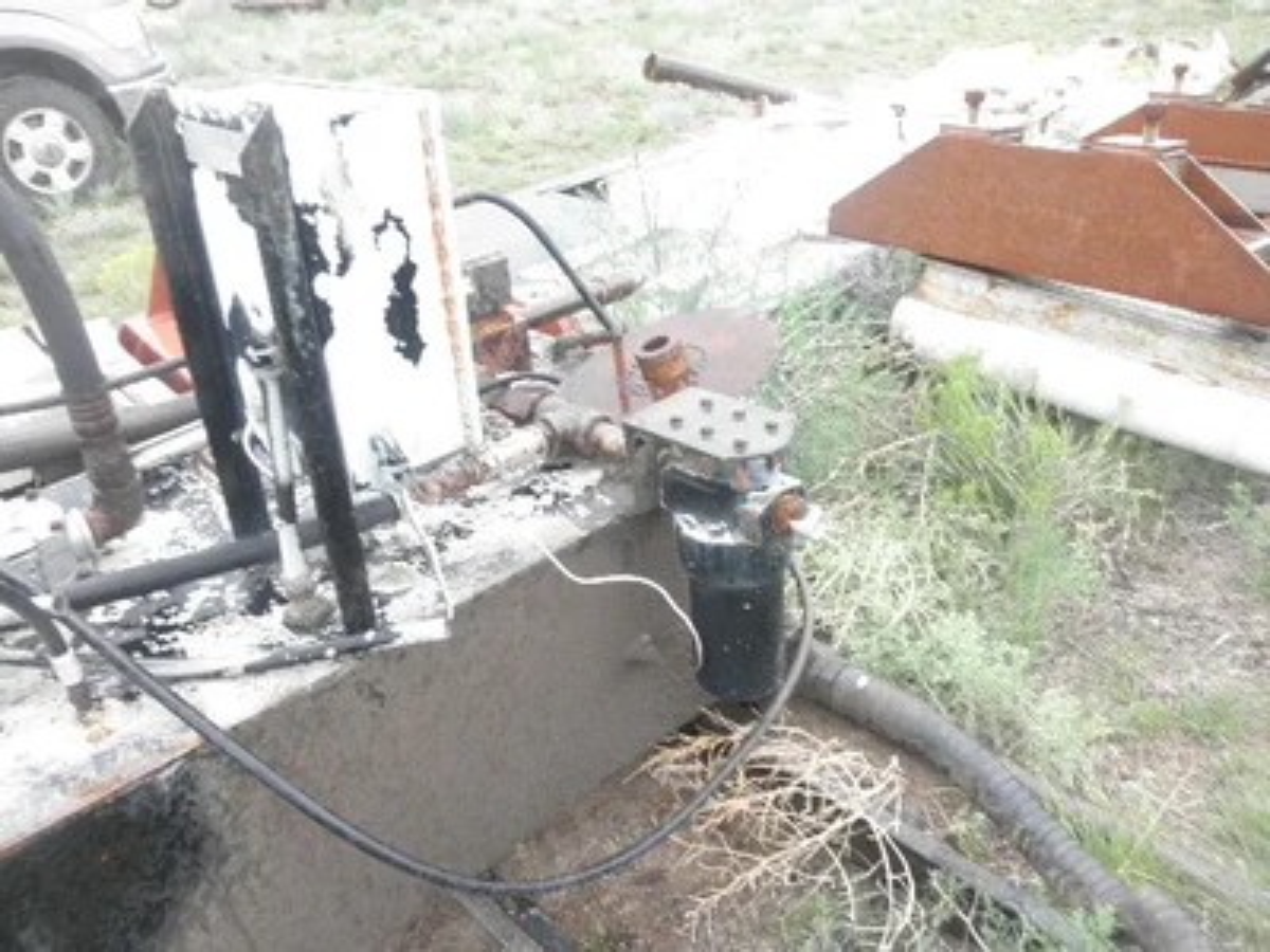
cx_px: 635
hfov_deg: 63.4
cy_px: 476
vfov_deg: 49.7
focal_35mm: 28
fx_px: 1027
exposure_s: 1/30
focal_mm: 5
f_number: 3
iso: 125
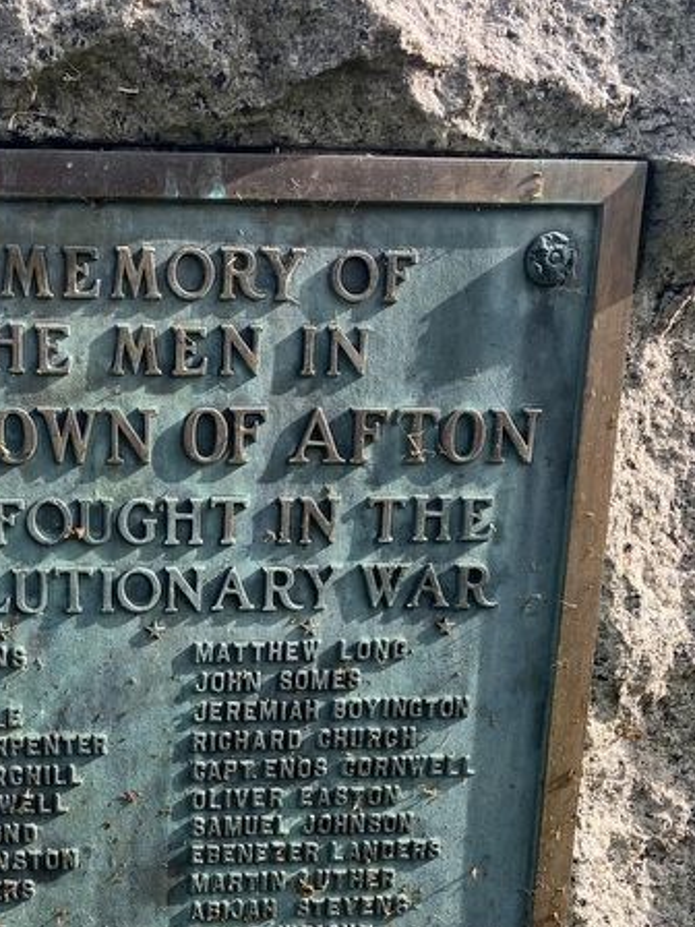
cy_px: 741
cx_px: 161
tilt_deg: -15.7
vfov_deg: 36.9
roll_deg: -0.1
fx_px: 1338
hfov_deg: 28.6
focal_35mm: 50
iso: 32
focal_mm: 3.99
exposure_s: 1/565
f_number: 1.8
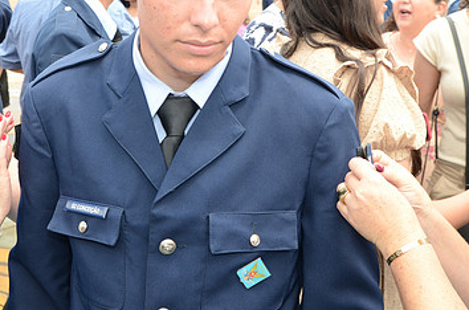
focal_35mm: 59
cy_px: 61
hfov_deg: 33.9
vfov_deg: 22.5
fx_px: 767
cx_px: 191
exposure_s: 1/250
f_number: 6.3
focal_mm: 24
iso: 320
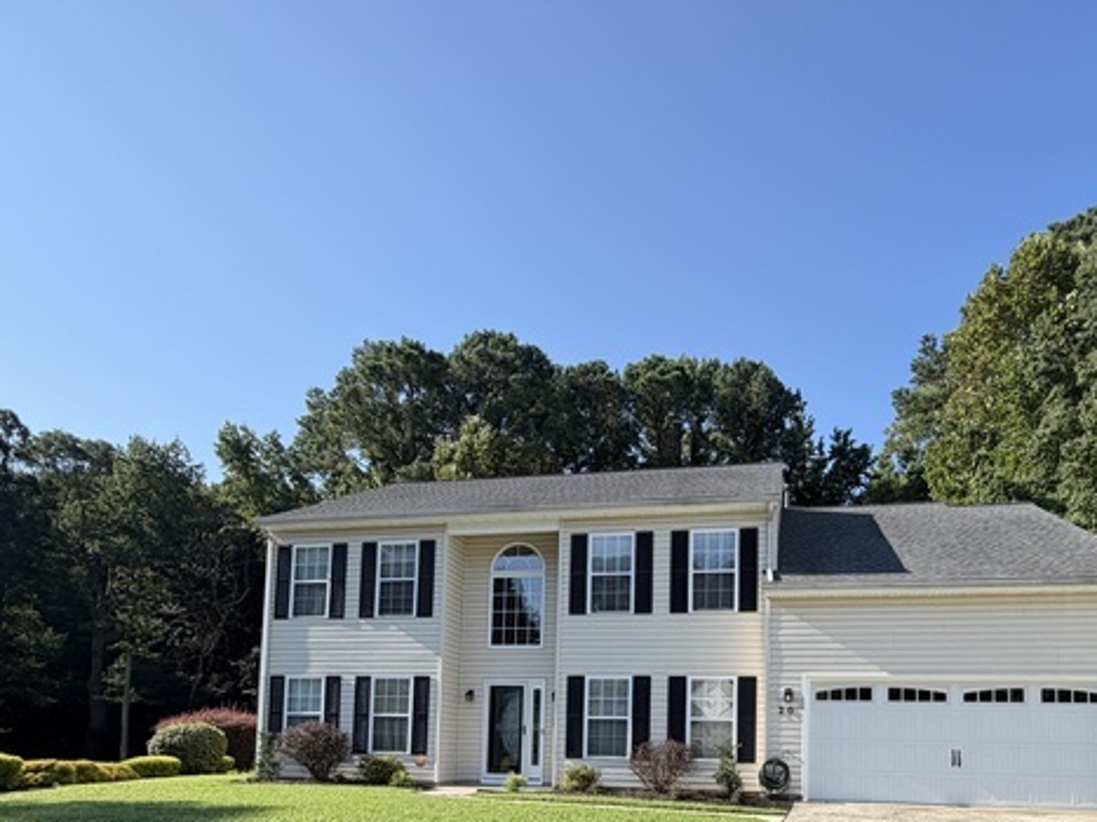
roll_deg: -0.7
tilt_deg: +5.3
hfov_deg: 71.1
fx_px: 760
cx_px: 639
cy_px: 695
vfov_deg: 51.9
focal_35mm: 24
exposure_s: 1/770
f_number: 2.2
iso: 32
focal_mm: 2.22
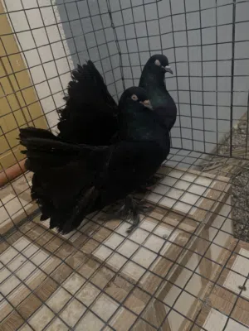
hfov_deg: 53.1
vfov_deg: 67.3
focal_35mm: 26
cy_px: 166
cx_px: 124
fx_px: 249
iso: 32
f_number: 1.8
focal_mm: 4.25
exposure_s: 1/288
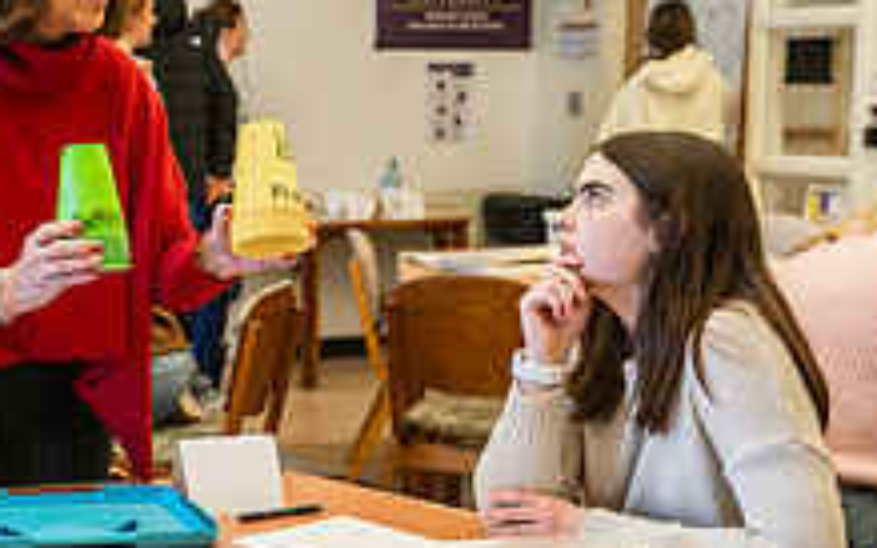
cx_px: 16
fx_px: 1745
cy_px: 290
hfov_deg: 26.8
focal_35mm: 73
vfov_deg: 17.9
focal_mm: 27
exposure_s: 1/160
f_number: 2.8
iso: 800
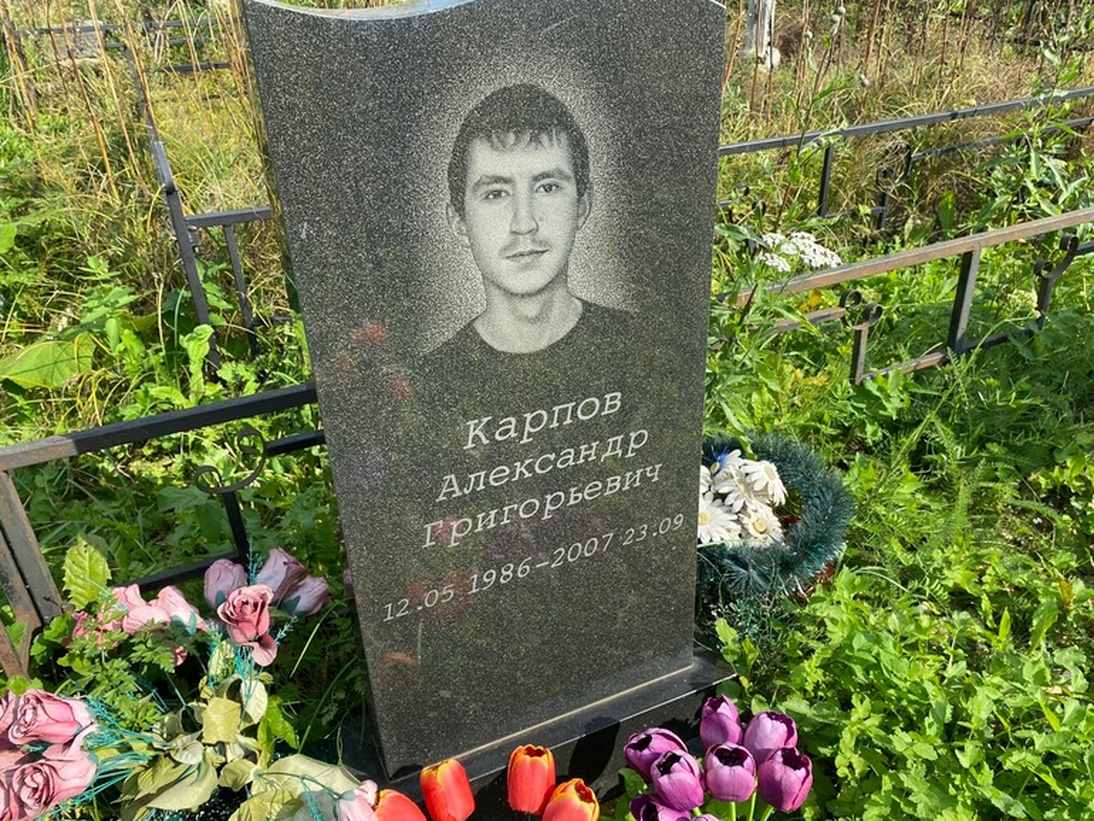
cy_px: 412
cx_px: 556
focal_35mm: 27
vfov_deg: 51.4
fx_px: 854
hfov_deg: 65.3
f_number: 1.8
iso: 32
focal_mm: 4.25
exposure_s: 1/1412
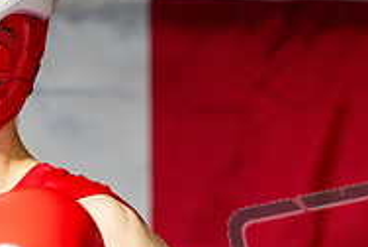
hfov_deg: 4.5
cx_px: 233
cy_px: 242
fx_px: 4730
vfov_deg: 3.0
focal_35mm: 462
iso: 2500
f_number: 2
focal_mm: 150
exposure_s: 1/320
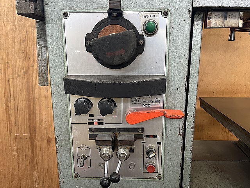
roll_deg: +1.1
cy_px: 94
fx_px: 188
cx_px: 125
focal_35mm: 26
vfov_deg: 53.1
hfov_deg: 67.3
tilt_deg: -12.5
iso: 125
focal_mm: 5.1
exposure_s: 1/81
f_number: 1.6
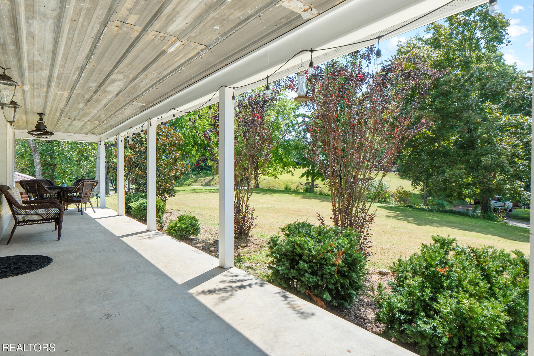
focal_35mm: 22
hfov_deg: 78.6
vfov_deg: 57.2
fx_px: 326
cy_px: 178
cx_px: 257
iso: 250
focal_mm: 14
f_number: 9
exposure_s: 1/200
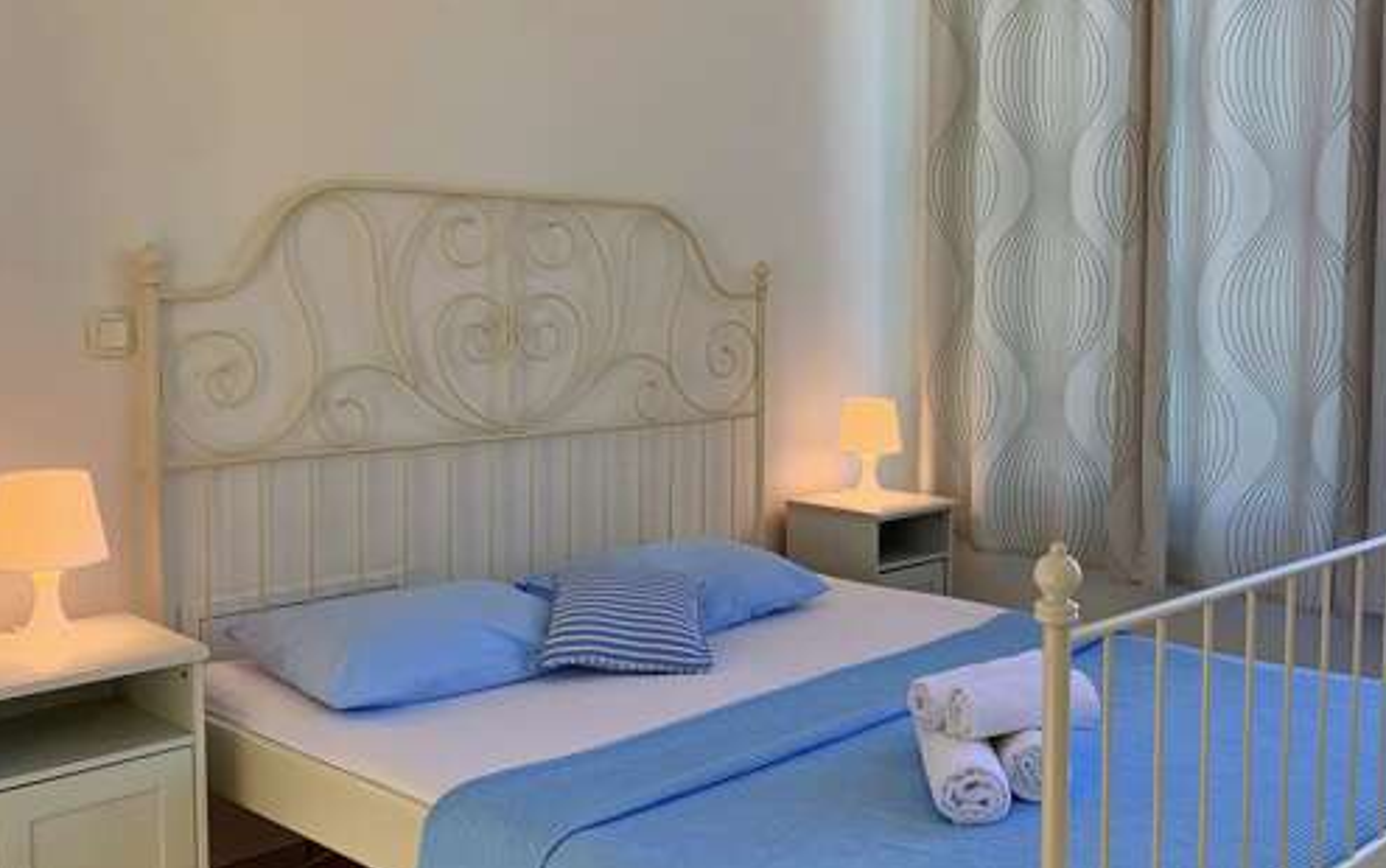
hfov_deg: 51.1
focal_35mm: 38
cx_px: 855
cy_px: 395
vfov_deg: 33.6
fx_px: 1436
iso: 25
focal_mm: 4.25
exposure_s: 1/217
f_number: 1.8
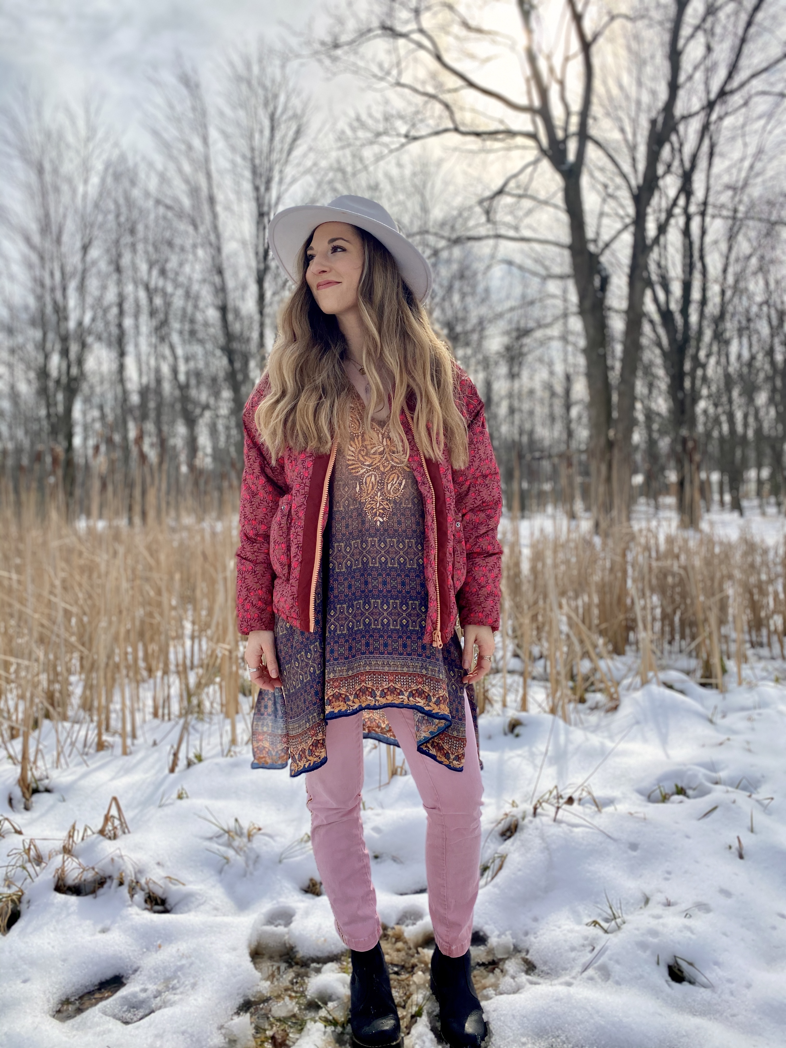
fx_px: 787
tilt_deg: +0.8
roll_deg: +1.4
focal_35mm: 26
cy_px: 524
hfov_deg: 53.1
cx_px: 393
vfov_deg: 67.3
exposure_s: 1/4292
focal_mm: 4.25
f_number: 1.8
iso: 32
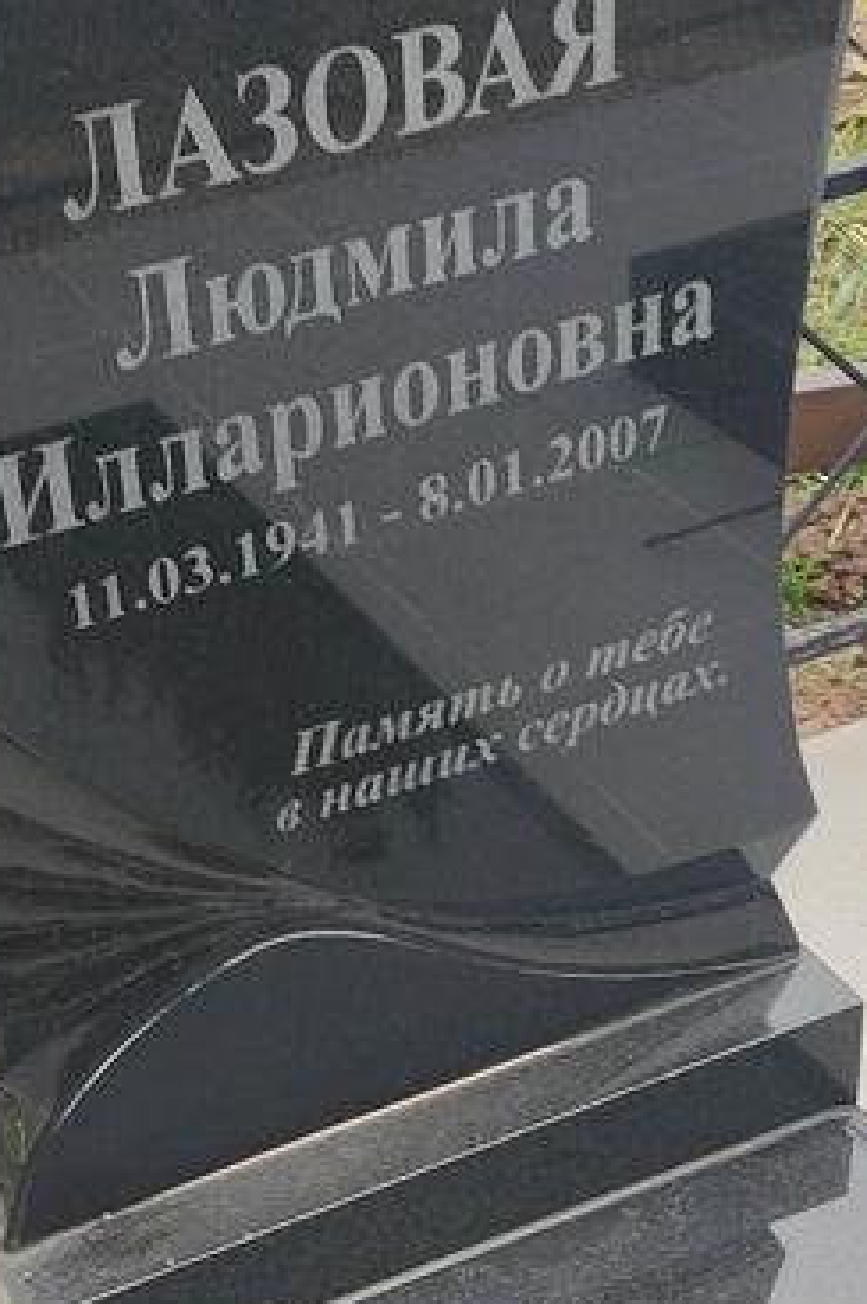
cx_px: 121
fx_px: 2135
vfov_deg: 33.9
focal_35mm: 59
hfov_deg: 22.5
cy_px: 714
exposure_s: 1/120
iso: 118
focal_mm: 4.74
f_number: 1.79
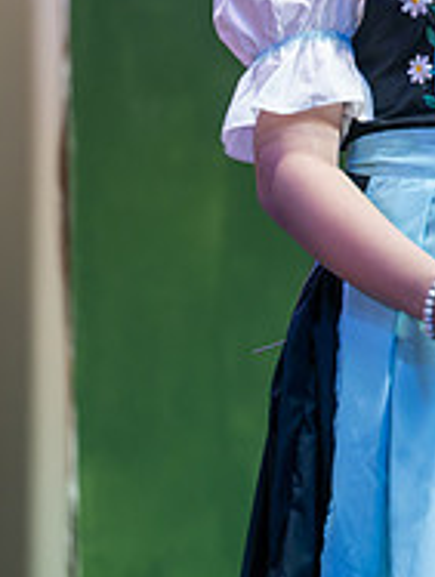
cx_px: 671
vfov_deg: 2.9
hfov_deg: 2.2
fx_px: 11555
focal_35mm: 692
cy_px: 120
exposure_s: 1/250
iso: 500
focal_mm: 200
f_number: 2.8
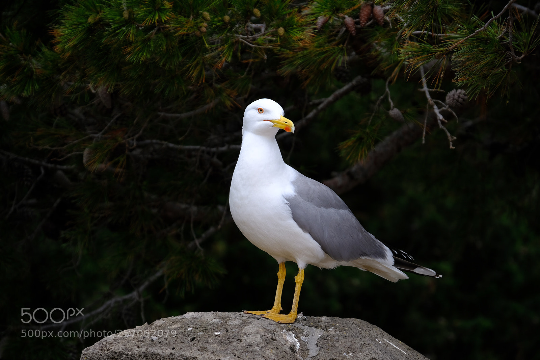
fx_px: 3044
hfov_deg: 10.1
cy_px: 180
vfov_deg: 6.8
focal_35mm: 203
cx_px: 270
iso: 200
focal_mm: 135
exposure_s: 1/280
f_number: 5.6
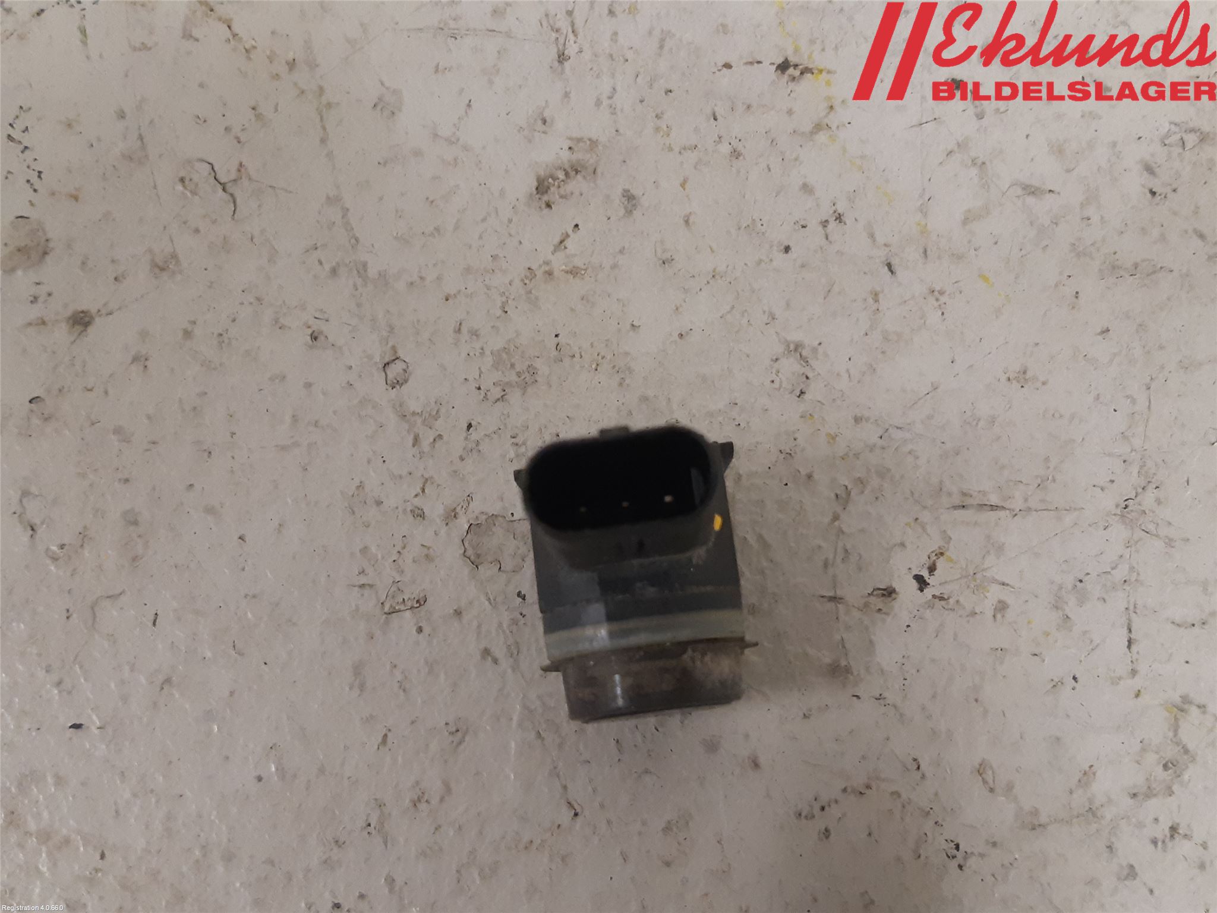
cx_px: 608
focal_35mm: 26
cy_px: 456
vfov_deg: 53.1
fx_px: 914
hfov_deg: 67.3
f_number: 1.7
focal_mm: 3.93
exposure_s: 1/33
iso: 250
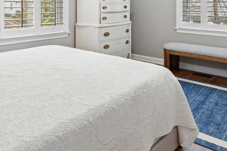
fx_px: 214
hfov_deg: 55.6
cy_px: -3
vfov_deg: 34.9
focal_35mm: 34
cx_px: 99
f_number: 8
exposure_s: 1
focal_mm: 10
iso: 100
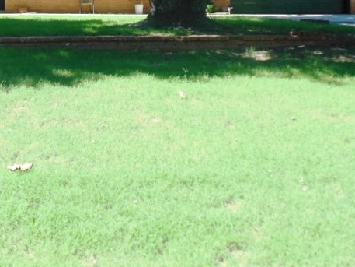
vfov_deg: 25.0
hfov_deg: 32.2
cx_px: 19
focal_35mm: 56
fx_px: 574
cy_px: 7
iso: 125
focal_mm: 4.5
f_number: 3.2
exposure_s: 1/400
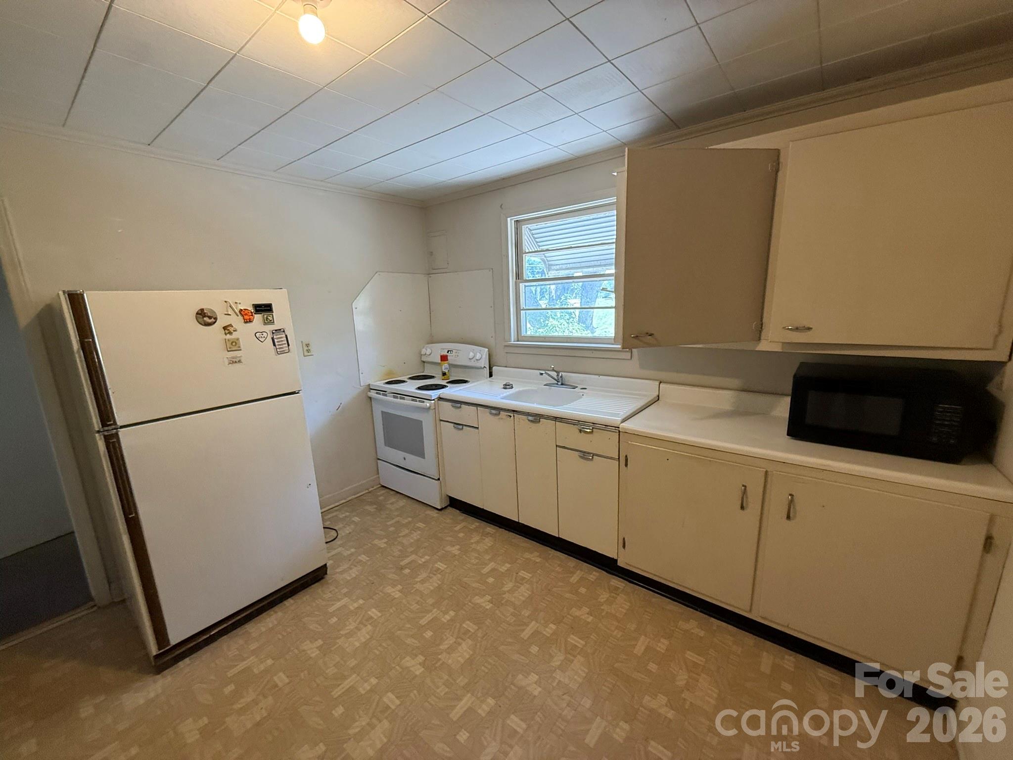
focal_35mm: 14
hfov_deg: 102.1
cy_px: 380
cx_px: 506
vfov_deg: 85.7
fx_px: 410
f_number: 2.2
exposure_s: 1/96
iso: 320
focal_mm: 2.22
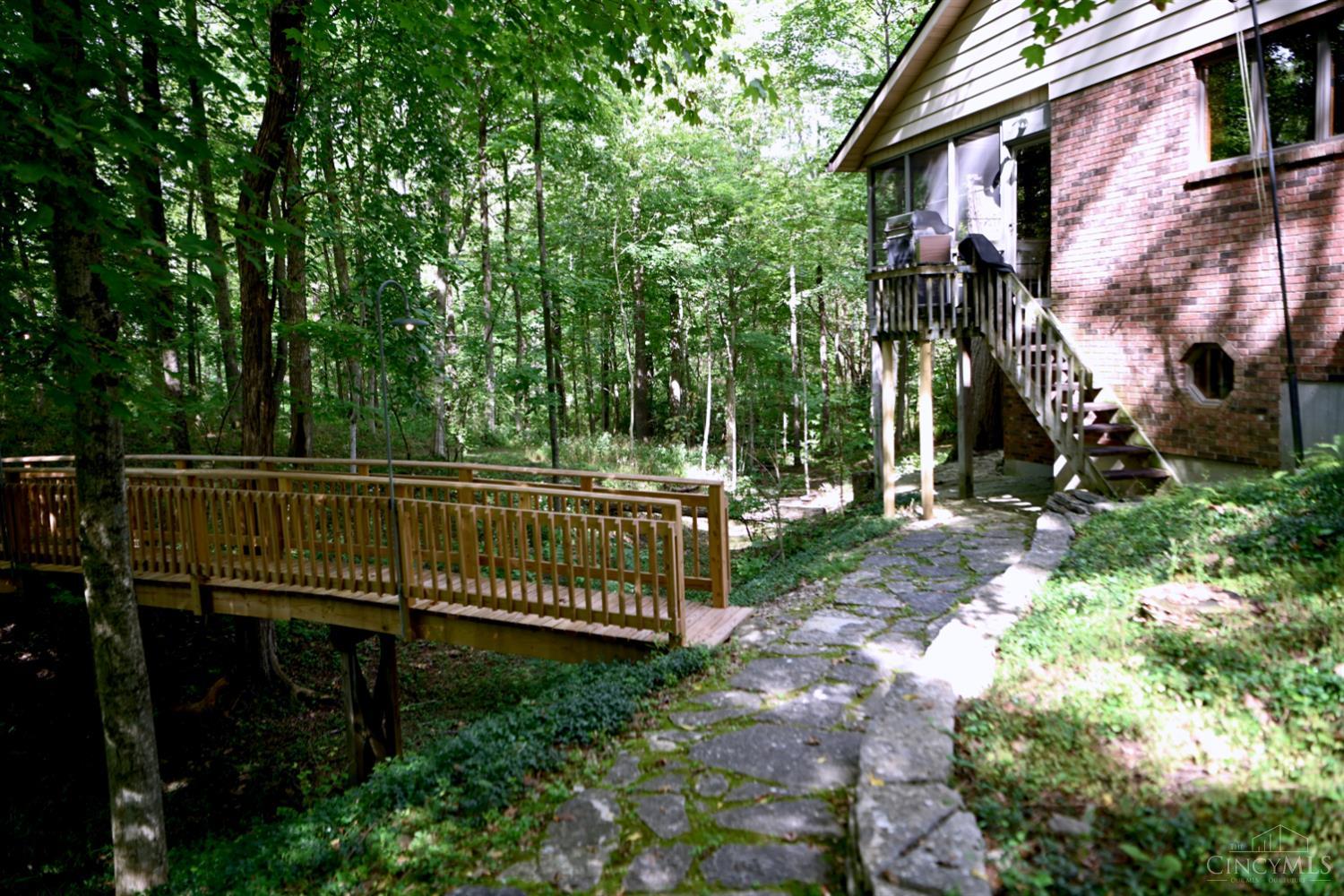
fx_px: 896
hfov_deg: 73.7
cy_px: 448
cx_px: 672
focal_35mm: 24
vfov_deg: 53.1
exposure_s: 1/50
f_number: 3.2
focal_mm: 24
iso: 63
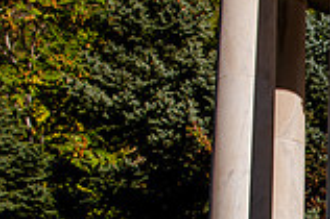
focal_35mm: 121
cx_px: 448
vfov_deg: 11.0
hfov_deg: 15.9
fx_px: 1108
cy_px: 298
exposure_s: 1/640
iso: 200
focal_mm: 31
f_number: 9
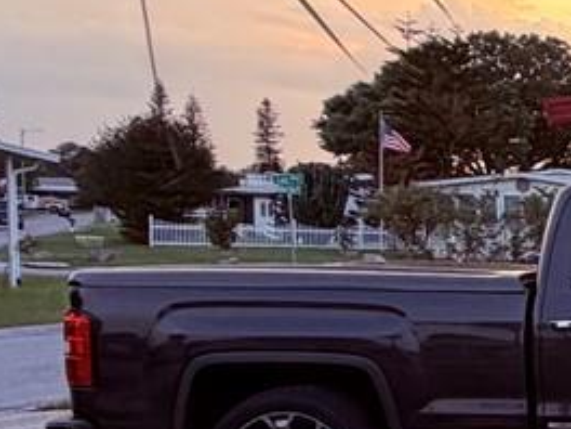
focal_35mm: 85
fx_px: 1402
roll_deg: -2.8
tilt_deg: -0.9
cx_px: 1233
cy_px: 340
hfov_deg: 16.1
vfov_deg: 17.2
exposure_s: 1/121
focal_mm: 2.22
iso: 80
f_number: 2.2
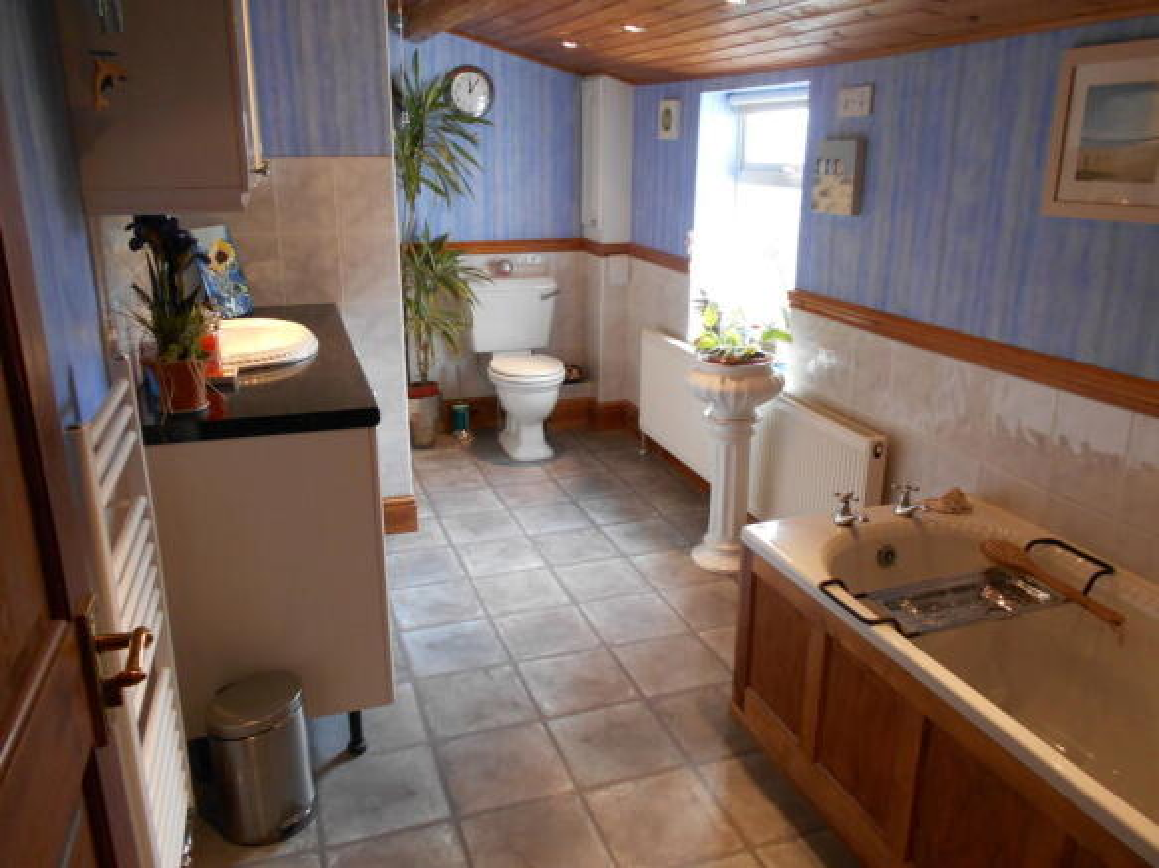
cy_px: 434
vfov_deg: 53.0
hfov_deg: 67.3
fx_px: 870
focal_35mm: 26
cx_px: 580
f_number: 3.2
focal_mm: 4.6
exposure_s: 1/30
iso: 280
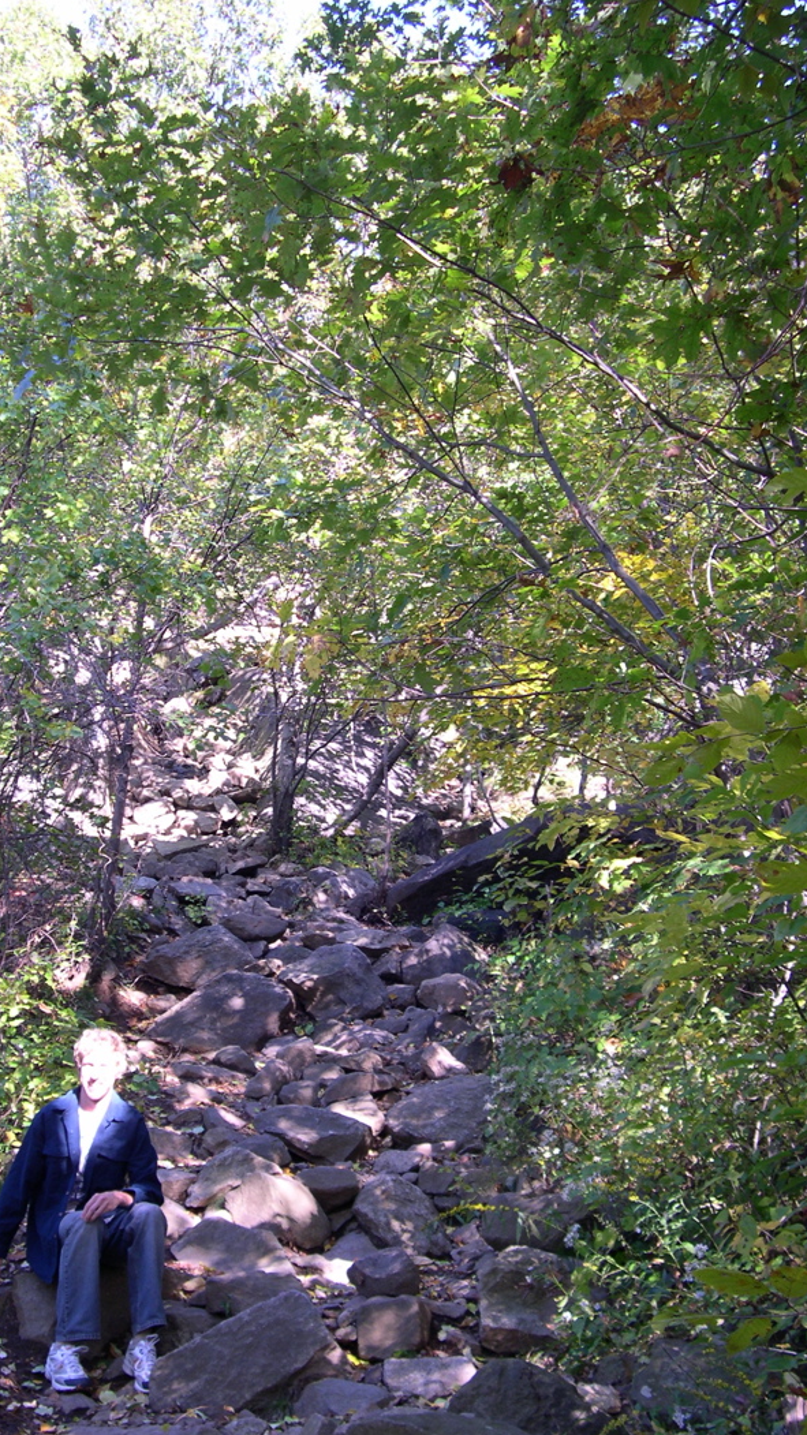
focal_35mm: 42
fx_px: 1598
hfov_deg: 28.3
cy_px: 726
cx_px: 333
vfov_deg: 48.4
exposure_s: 1/50.8
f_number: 2.8
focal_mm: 8
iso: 100
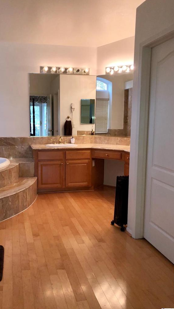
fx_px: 254
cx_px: 63
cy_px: 155
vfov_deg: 62.6
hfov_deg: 37.5
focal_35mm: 31
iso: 64
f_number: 1.8
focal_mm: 3.99
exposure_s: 1/120
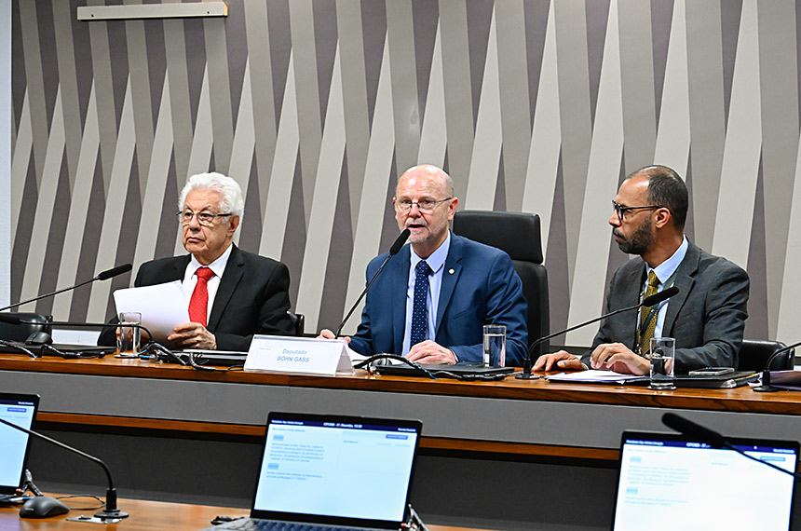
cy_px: 266
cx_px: 400
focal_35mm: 97
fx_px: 2154
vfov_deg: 14.0
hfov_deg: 21.1
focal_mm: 97
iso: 6400
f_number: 8
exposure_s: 1/100
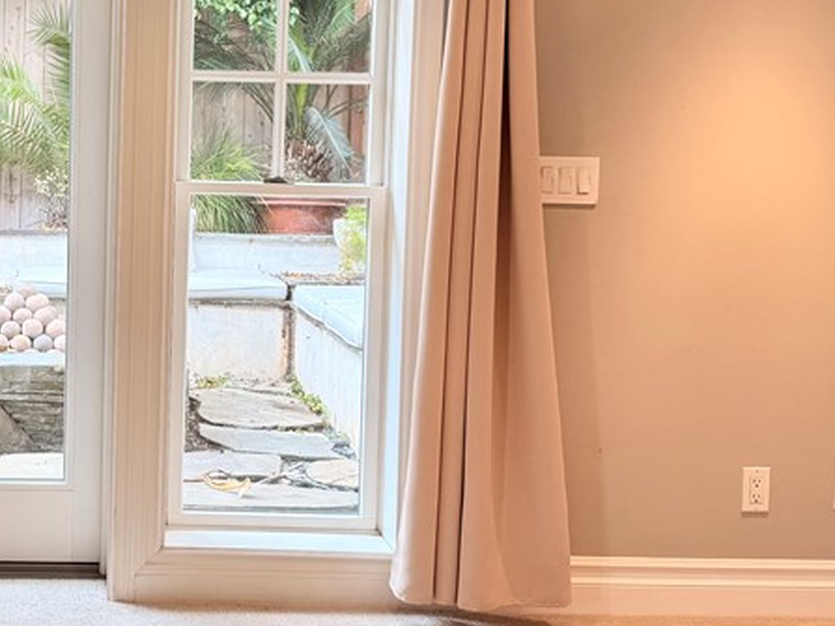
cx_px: 108
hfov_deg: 33.4
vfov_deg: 26.5
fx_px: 1326
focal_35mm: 55
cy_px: 239
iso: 80
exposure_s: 1/120
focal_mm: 6.76
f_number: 1.78
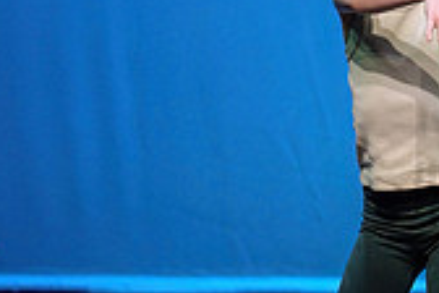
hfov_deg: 2.3
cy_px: 154
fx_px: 10803
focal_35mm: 886
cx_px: 854
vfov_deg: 1.6
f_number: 3.2
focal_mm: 200
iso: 1250
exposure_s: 1/500
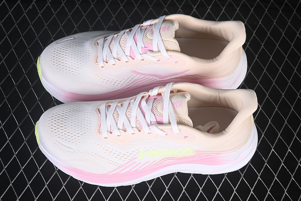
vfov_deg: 18.2
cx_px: 150
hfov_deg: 27.0
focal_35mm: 75
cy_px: 100
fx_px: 627
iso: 160
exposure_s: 1/80
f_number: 7.1
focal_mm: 50
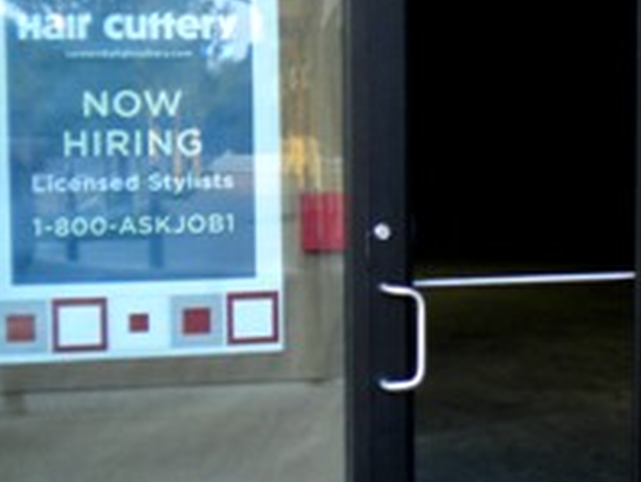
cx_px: 512
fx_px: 1465
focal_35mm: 79
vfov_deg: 18.7
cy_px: 188
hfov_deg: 24.3
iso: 165
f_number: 3.1
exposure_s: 1/60
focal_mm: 6.3
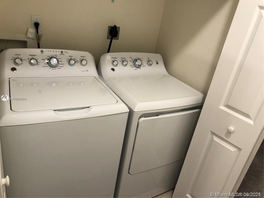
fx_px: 214
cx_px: 132
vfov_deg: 49.7
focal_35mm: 28
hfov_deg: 63.4
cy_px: 99
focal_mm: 3.99
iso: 40
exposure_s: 1/20
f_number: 1.8
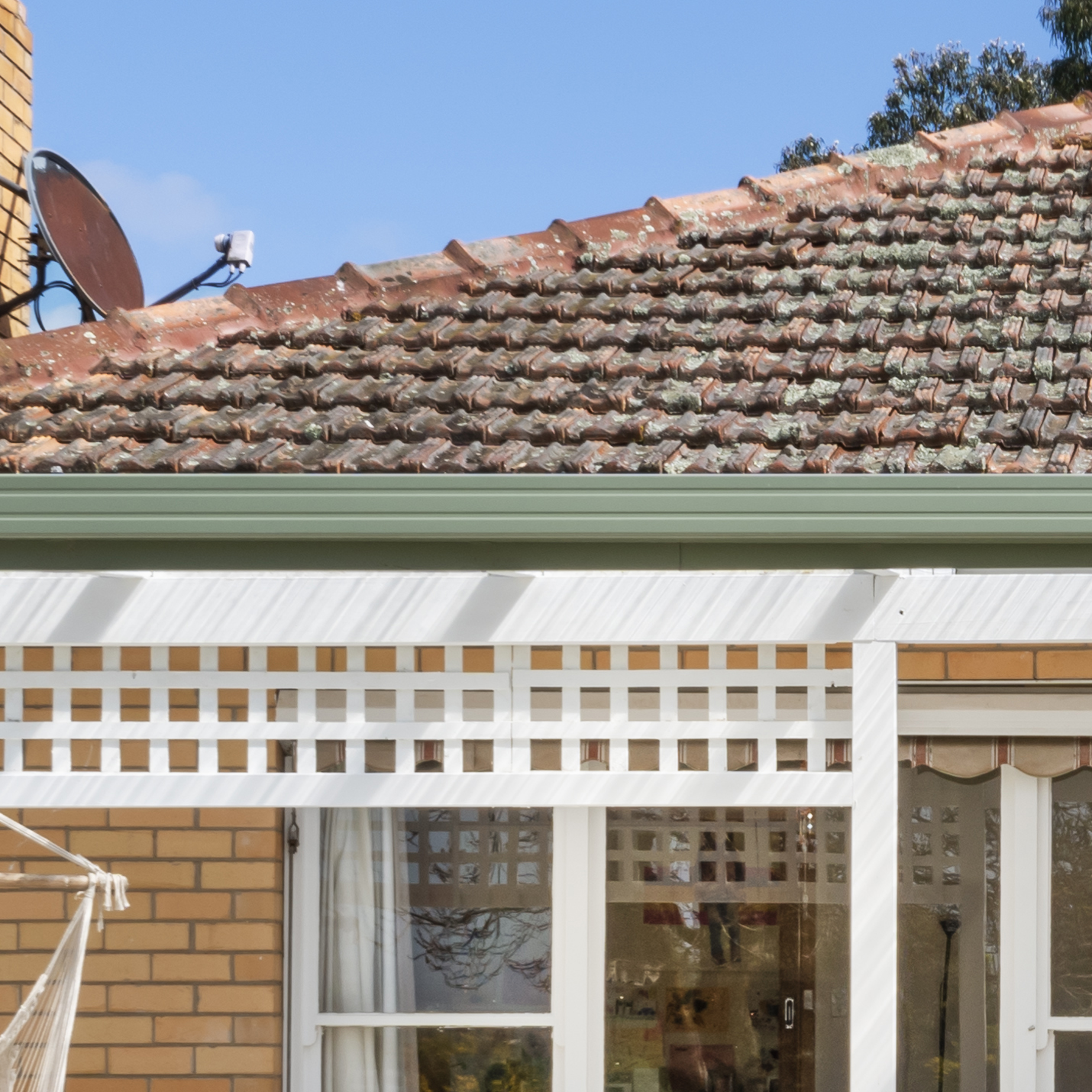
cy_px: 958
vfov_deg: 16.1
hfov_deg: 16.0
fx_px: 3819
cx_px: 1069
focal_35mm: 107
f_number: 11
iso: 100
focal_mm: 20
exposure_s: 1/125
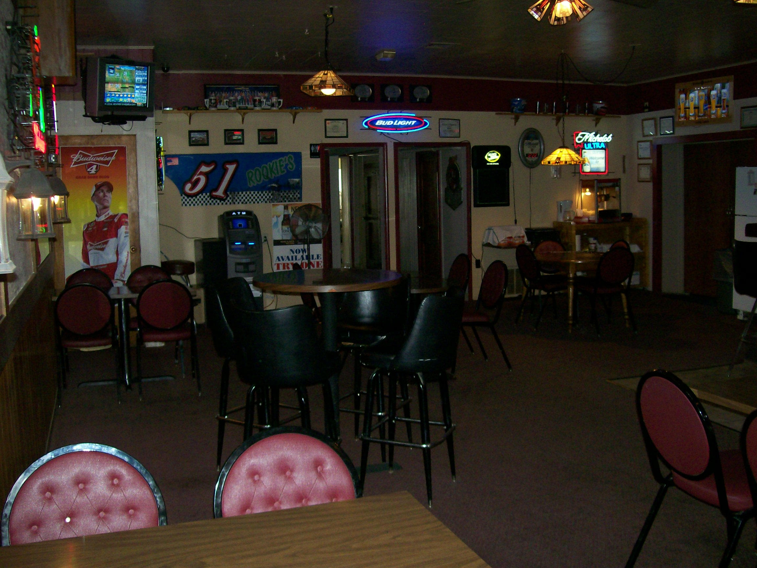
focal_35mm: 36
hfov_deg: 51.4
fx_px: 787
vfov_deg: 39.7
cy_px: 284
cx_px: 378
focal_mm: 6
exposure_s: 1/64
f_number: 2.7
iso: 140
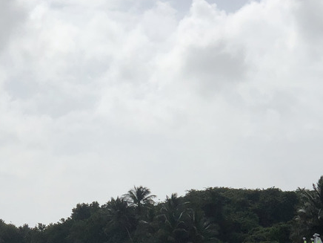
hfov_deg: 13.7
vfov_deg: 10.3
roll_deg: +0.6
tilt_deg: +1.1
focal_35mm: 143
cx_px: 76
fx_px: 1334
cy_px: 222
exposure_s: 1/6897
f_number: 2.4
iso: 20
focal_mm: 6
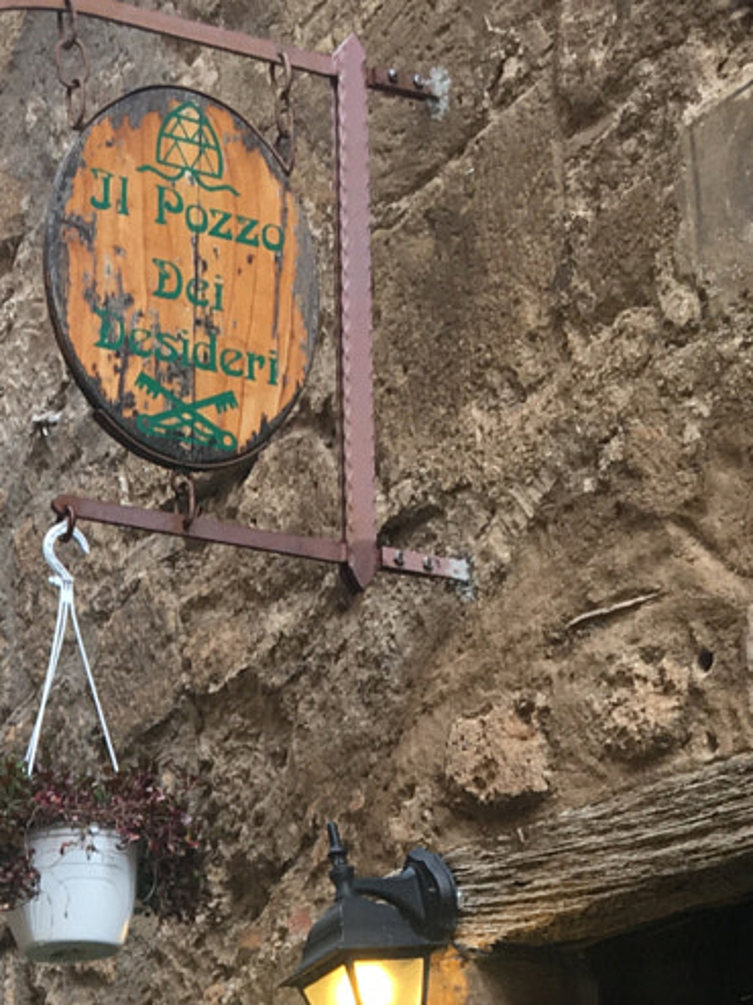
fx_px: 2729
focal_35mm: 94
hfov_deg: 14.8
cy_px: 1135
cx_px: -307
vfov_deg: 19.9
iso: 32
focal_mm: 4.15
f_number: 2.2
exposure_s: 1/50
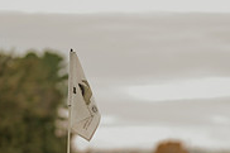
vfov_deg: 5.0
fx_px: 1730
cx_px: 192
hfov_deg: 7.6
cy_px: 180
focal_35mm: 271
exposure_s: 1/640
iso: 64
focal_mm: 85
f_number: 1.4
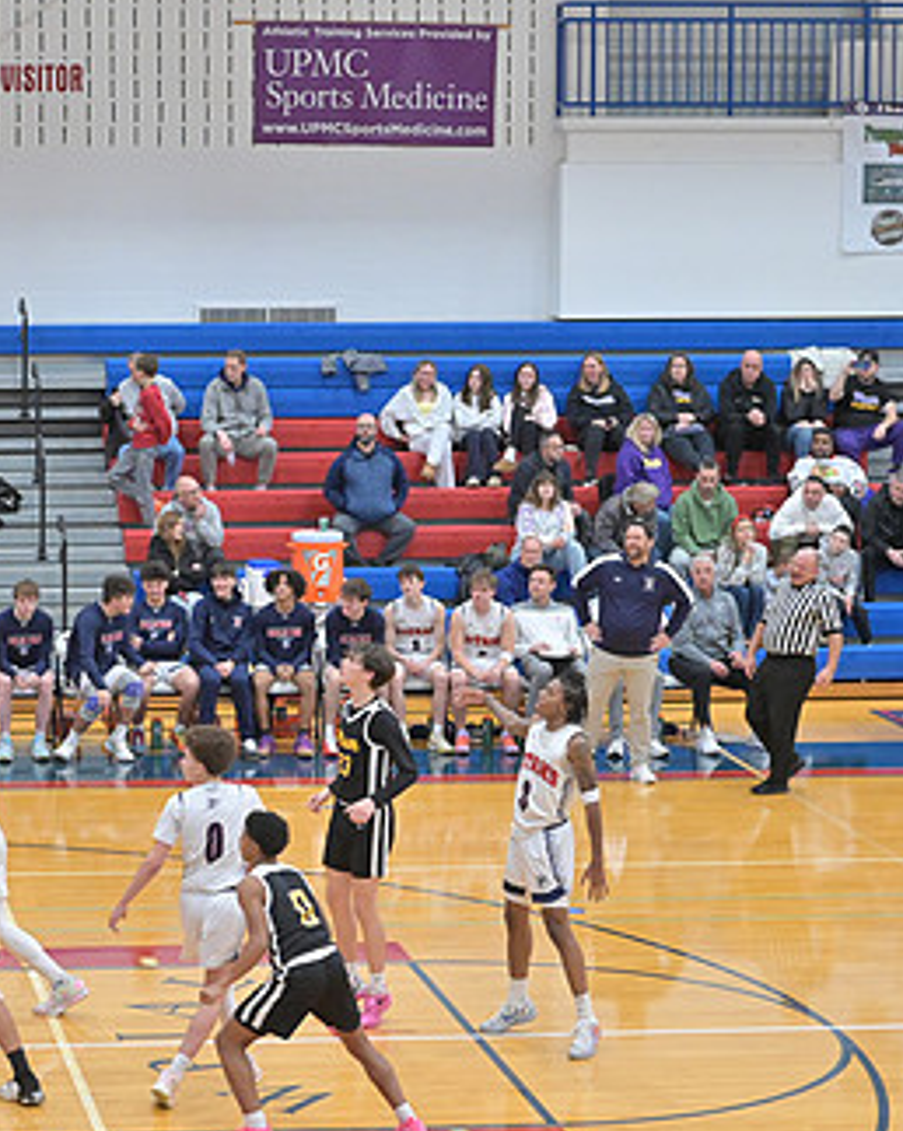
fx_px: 3946
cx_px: -66
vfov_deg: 16.3
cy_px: 567
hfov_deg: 12.8
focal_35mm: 118
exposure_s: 1/800
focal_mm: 70
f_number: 4
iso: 6400
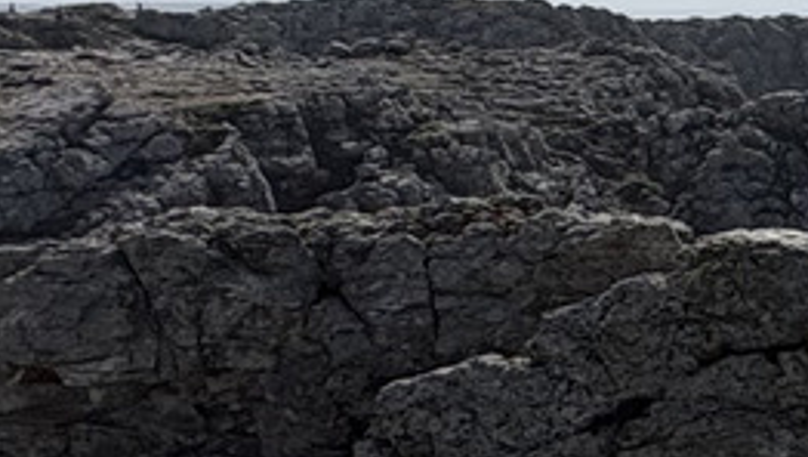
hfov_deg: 14.1
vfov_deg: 13.0
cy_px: 139
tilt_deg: -2.6
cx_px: 2014
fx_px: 1995
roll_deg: +0.1
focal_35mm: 93
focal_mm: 2.22
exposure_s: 1/4630
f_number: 2.2
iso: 50
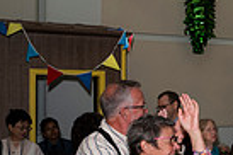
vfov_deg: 13.1
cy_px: 108
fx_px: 672
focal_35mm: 104
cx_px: 434
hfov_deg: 16.2
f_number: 5.6
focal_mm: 24
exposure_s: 1/160
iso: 800
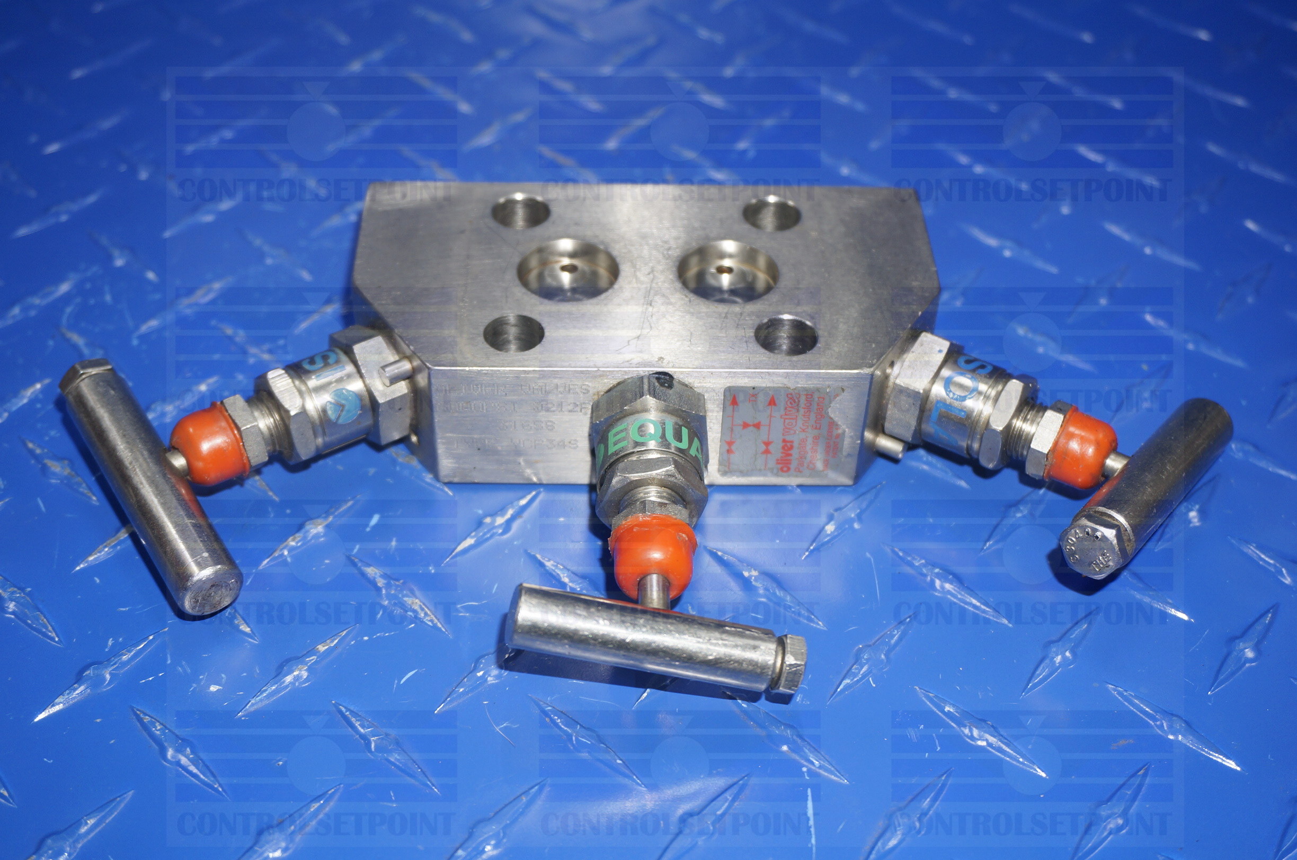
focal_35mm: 45
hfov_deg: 43.7
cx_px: 648
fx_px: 1619
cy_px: 430
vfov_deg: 29.8
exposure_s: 1/60
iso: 200
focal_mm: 30
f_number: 5
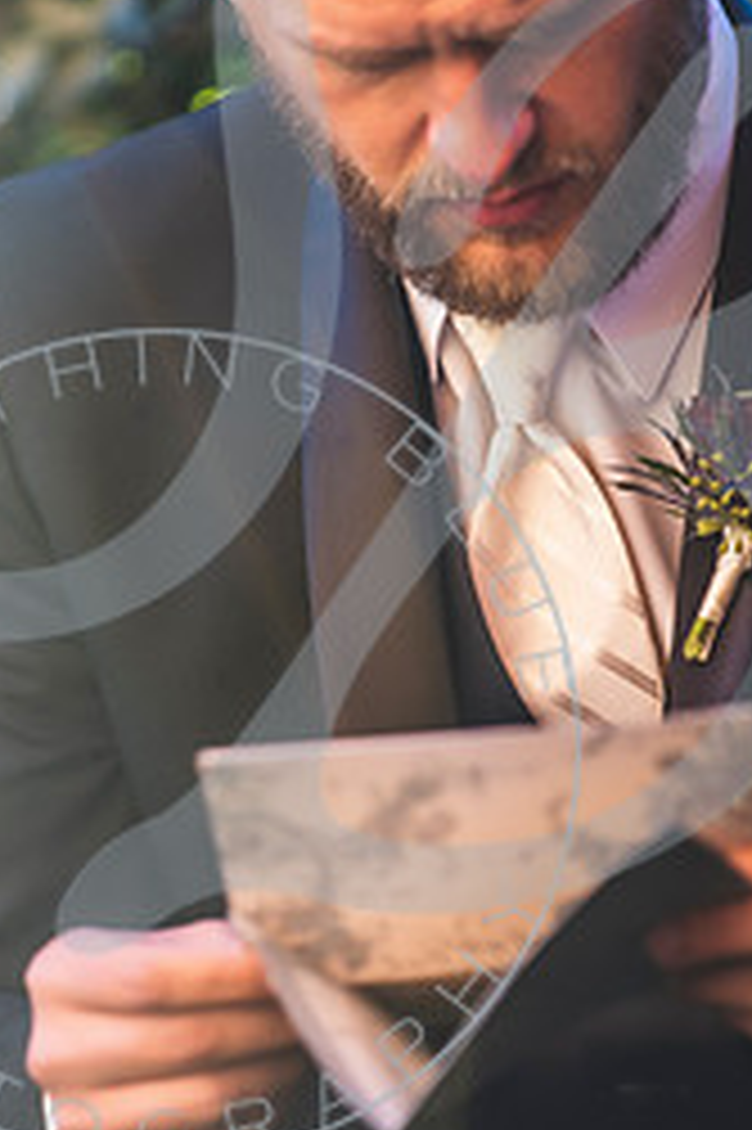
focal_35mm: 314
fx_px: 9851
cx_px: 365
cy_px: 405
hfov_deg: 4.4
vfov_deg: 6.6
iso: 250
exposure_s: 1/500
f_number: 2.8
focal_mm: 175
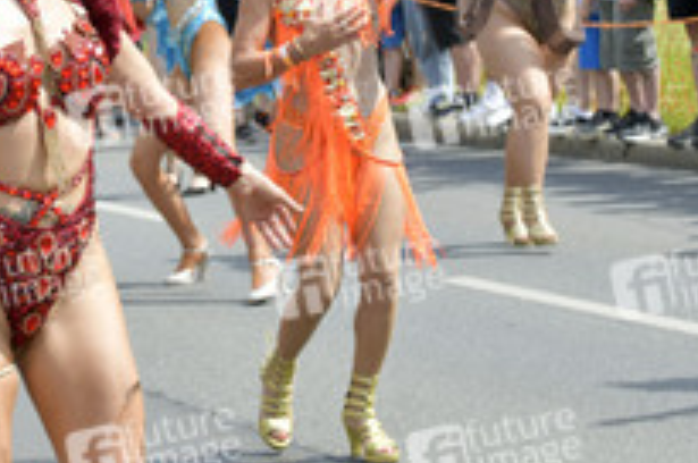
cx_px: 63
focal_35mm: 172
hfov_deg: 11.9
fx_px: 3330
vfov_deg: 7.9
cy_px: 24
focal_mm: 78
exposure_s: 1/250
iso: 160
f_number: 6.3
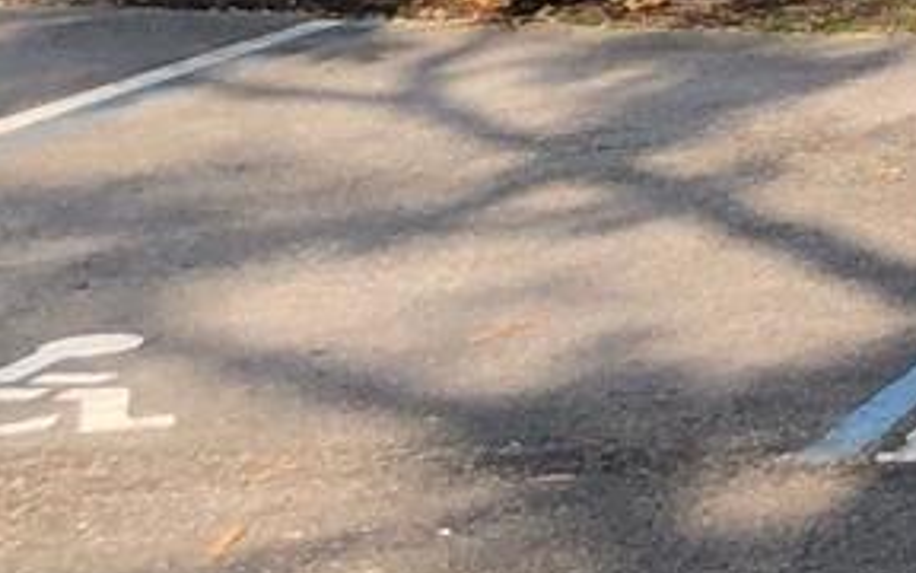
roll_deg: -0.1
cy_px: -401
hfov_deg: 11.0
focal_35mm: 165
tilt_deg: -1.4
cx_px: 2077
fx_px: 4119
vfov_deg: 7.7
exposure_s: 1/852
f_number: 1.8
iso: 20
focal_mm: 4
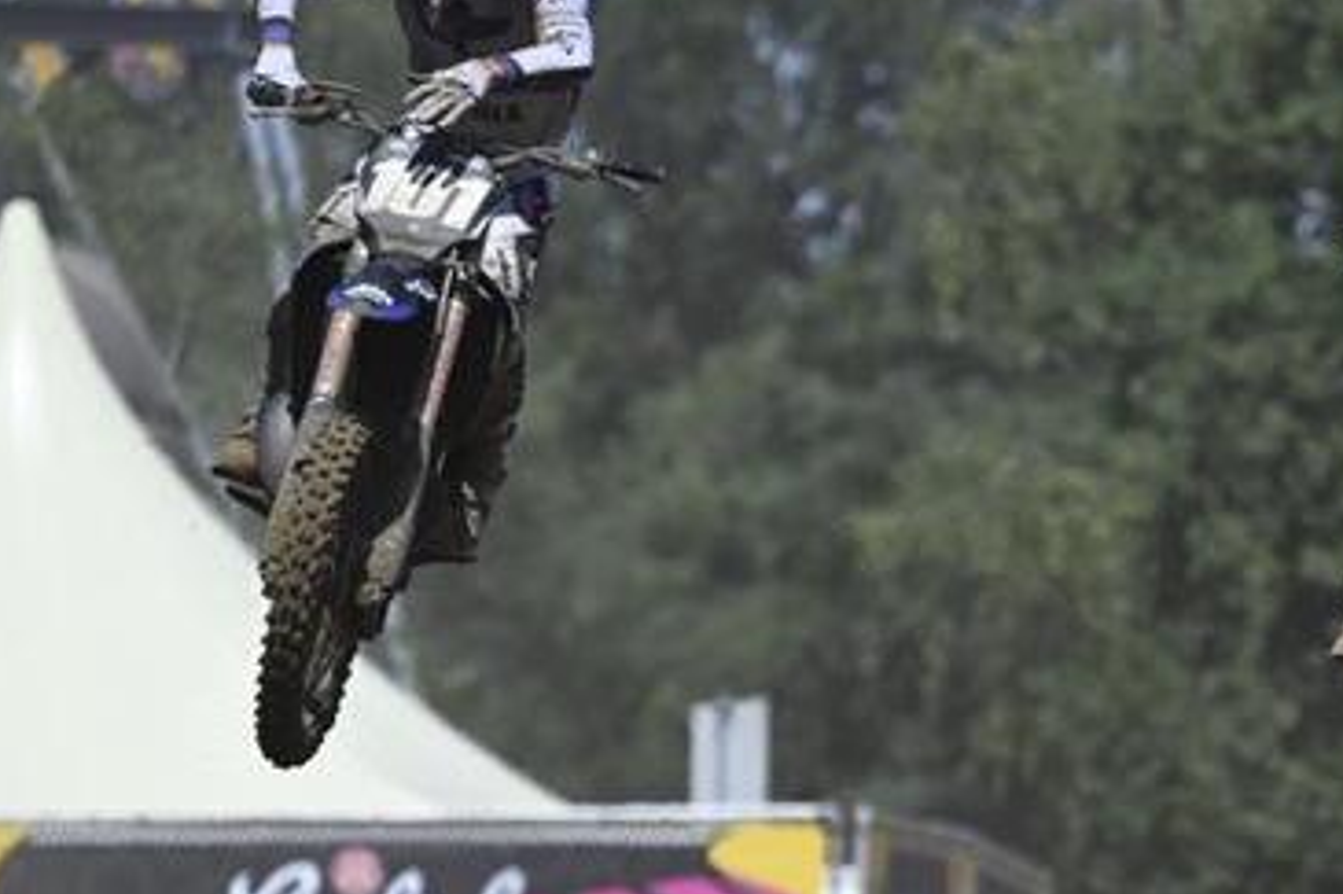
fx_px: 40531
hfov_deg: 1.9
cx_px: 1450
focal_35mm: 1087
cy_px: 900
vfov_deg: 1.3
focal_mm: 400
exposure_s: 1/2500
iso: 400
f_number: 6.3
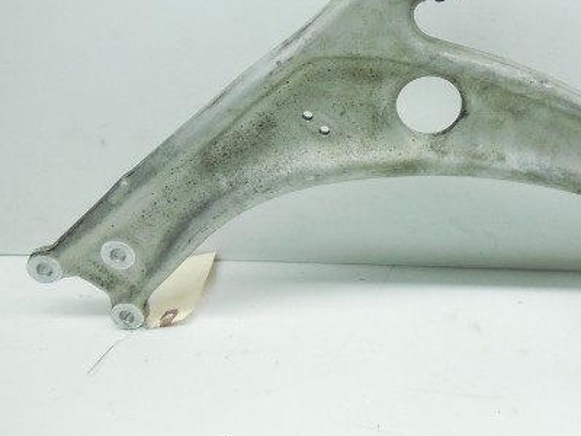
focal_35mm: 40
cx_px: 431
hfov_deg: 45.3
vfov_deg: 35.5
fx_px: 671
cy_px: 131
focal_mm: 4.5
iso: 400
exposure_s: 1/250
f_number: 3.1
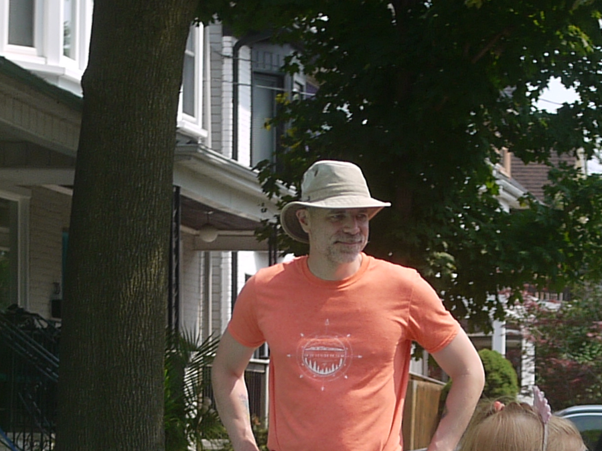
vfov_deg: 8.3
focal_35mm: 178
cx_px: 581
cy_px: 499
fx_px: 3095
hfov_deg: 11.0
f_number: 2.5
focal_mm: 20
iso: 100
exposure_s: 1/2000
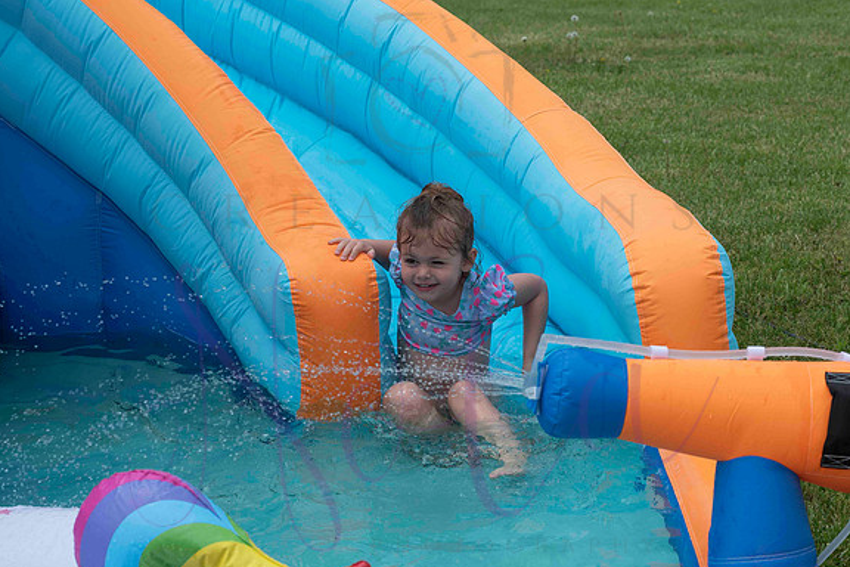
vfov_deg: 14.7
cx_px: 416
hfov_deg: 21.9
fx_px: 2196
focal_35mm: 93
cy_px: 287
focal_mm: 85
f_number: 9
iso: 400
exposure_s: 1/1000
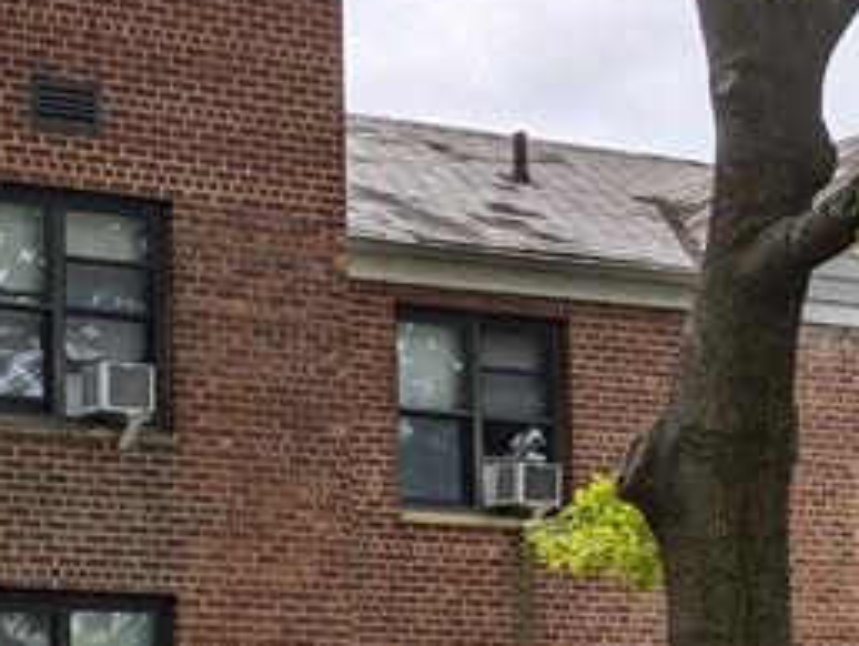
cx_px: -578
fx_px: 2360
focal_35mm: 95
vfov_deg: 15.0
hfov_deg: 17.6
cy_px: 803
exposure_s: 1/676
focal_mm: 6.9
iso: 15
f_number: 1.68
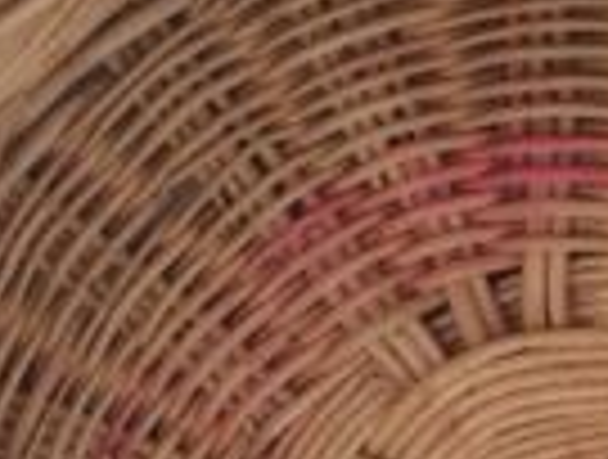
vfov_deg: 10.5
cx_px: 594
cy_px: 702
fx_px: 2413
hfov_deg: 14.2
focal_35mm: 137
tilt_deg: -67.4
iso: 64
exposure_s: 1/100
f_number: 2.2
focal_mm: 4.15
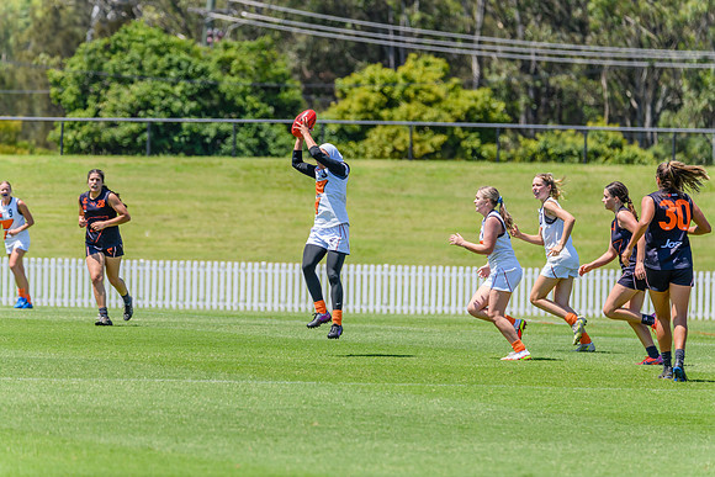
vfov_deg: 3.8
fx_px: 7234
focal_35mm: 364
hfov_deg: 5.7
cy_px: 241
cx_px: 362
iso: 800
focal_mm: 360
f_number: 8
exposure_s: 1/2000
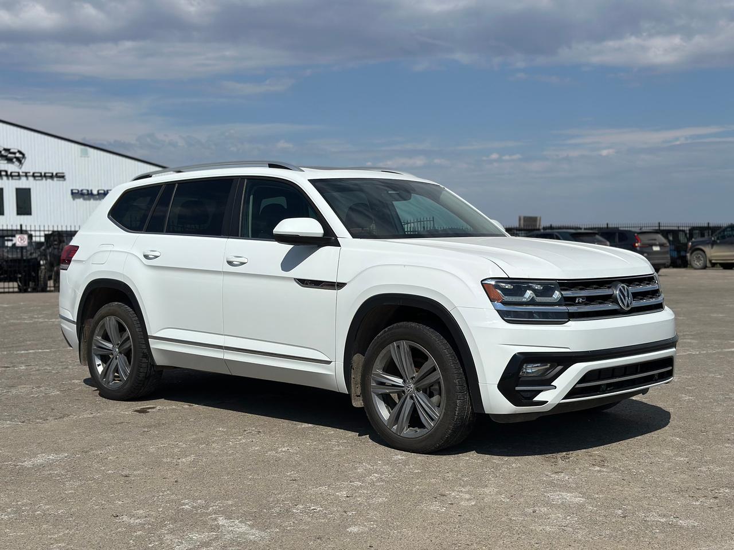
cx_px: 367
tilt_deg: -1.2
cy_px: 275
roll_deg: +2.9
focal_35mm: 48
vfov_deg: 30.3
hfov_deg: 39.7
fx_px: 1018
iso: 100
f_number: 1.78
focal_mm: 6.86
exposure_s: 1/15873
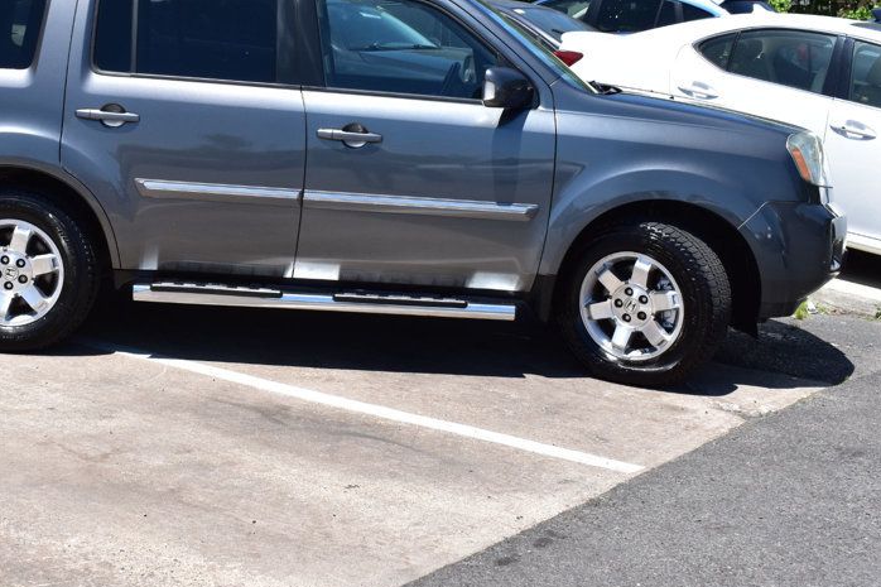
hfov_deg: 30.1
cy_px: 207
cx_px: 240
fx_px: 1615
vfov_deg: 20.5
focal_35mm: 66
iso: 400
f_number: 11
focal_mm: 30
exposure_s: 1/500
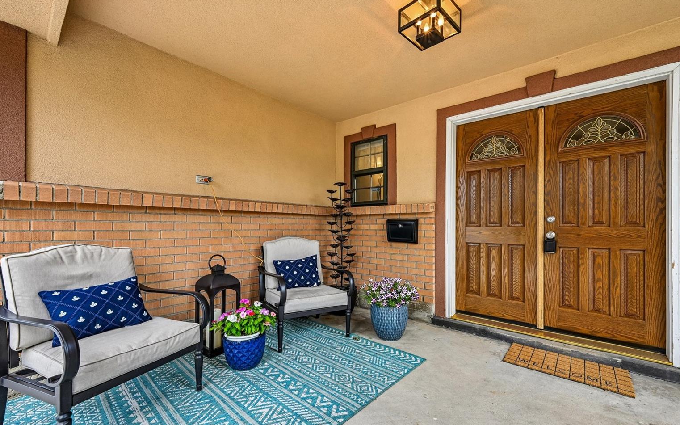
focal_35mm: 15
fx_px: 278
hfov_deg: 101.5
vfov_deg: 74.7
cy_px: 221
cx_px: 343
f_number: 10
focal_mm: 14
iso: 160
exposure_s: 1/15
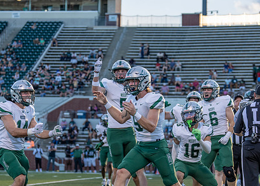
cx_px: 133
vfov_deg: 12.1
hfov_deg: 17.0
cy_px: 136
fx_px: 871
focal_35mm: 118
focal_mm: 70
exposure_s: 1/1250
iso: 320
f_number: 2.8
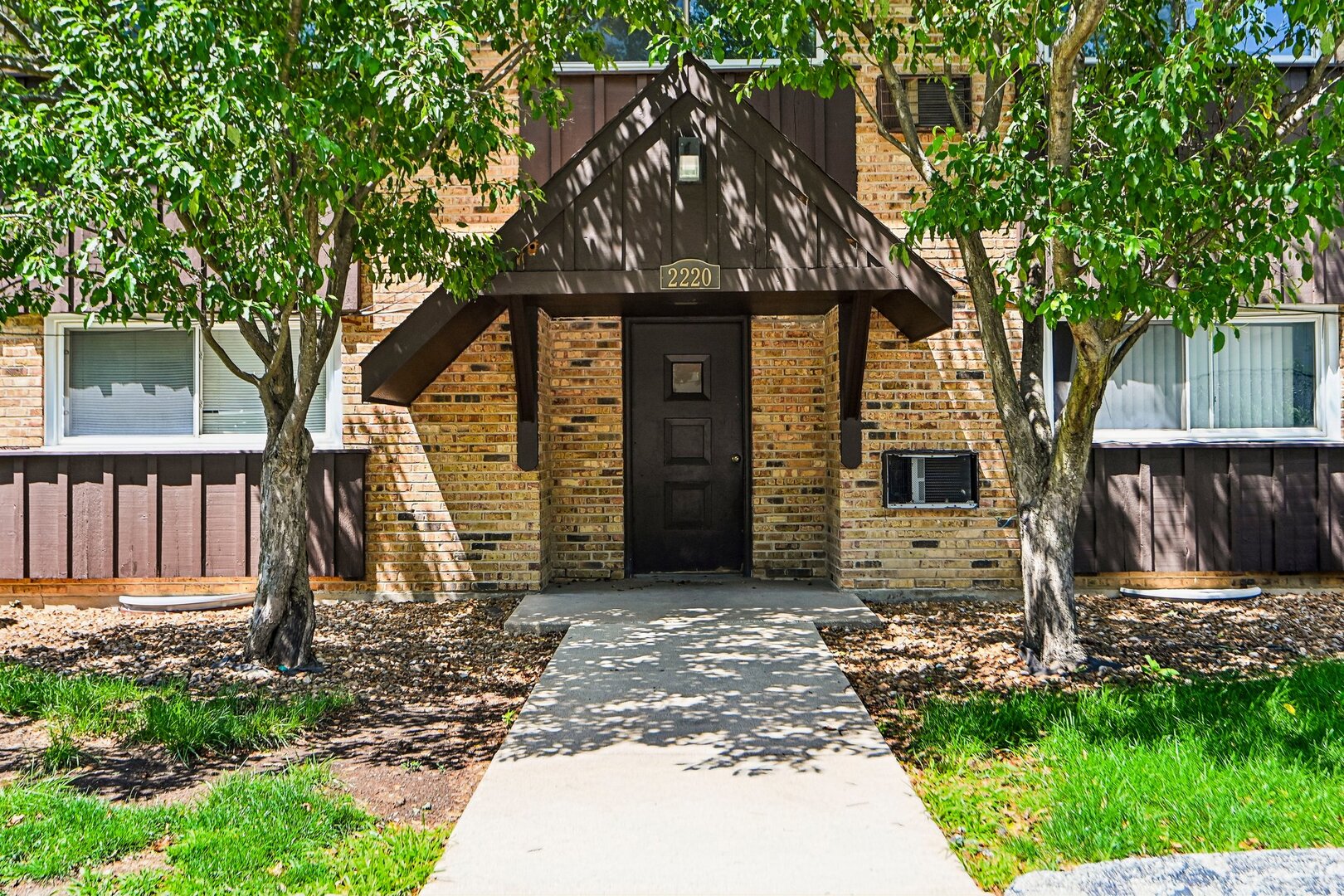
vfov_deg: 37.9
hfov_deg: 54.4
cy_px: 448
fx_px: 1307
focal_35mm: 35
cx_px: 672
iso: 400
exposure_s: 1/80
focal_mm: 35
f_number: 13
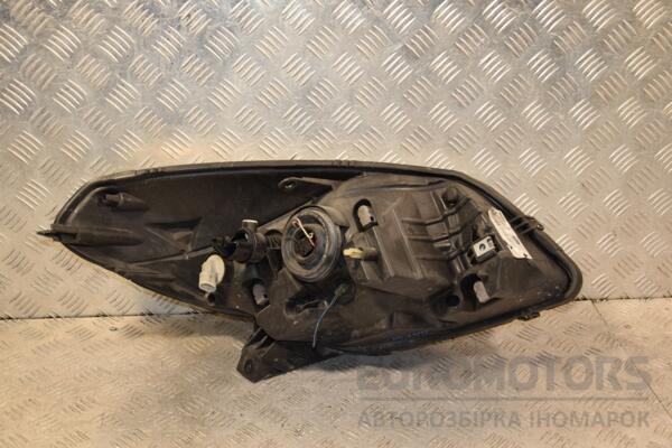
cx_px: 336
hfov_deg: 41.1
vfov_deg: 28.1
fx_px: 896
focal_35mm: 48
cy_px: 224
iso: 800
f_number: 5
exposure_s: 1/160
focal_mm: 32
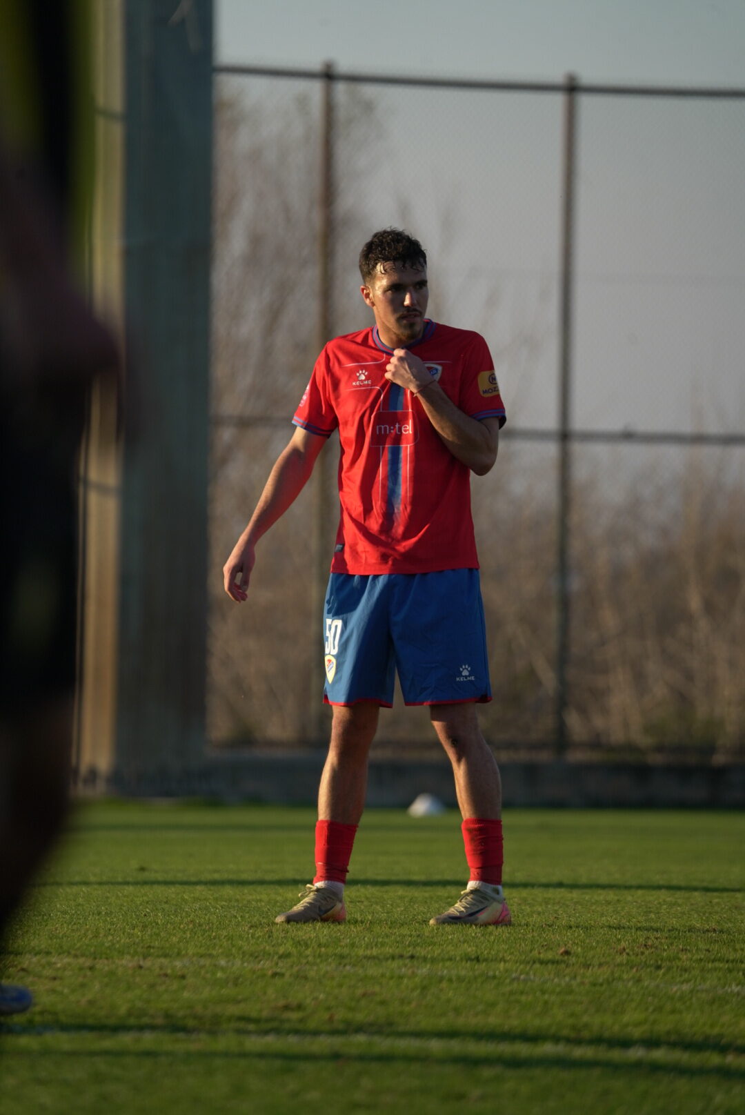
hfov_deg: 3.4
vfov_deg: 5.1
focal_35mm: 400
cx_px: 372
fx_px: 12394
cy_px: 558
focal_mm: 400
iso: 500
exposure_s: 1/1000
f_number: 6.3
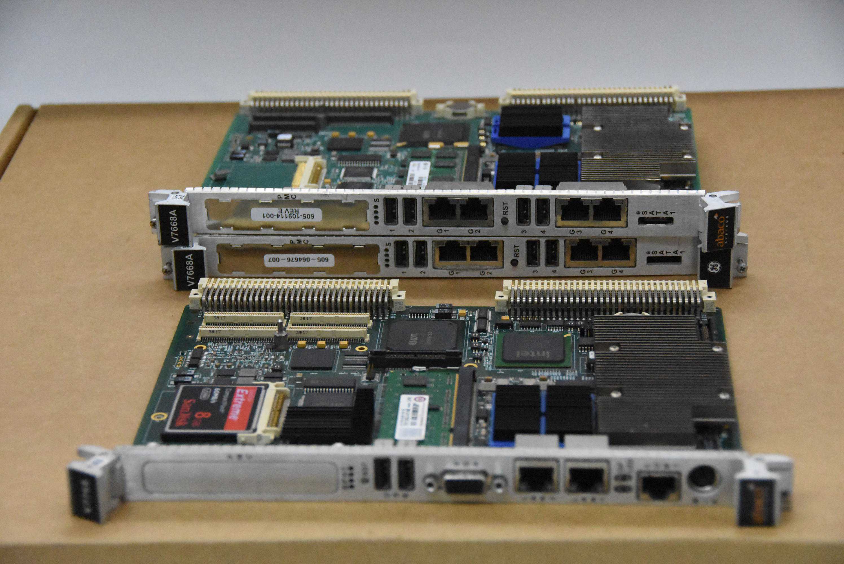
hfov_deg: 20.9
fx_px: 2288
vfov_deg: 14.1
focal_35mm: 98
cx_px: 422
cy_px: 282
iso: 12800
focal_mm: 65
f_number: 5.6
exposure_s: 1/640
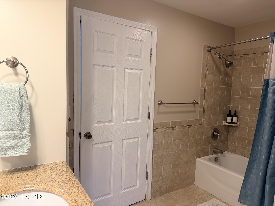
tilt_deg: -5.0
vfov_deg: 56.8
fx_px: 191
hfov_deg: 71.6
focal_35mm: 24
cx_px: 138
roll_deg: -1.4
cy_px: 103
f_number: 1.78
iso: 125
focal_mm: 6.76
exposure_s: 1/60
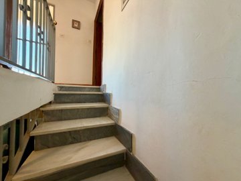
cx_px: 120
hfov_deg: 102.1
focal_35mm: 14
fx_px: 97
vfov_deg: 85.7
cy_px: 90
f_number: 2.2
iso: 160
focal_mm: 2.22
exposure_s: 1/50
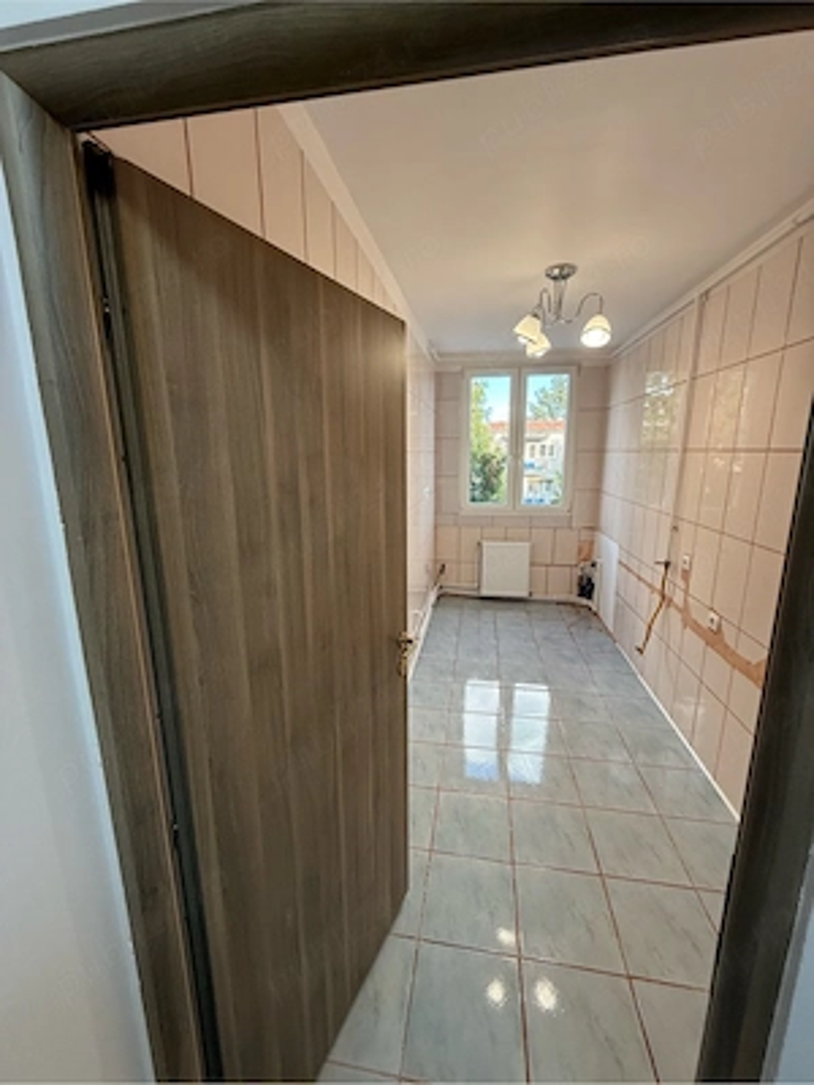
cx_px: 407
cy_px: 542
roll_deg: +0.2
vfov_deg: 102.1
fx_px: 439
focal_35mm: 14
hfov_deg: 85.7
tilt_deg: -11.1
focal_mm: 2.22
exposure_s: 1/100
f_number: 2.2
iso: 125
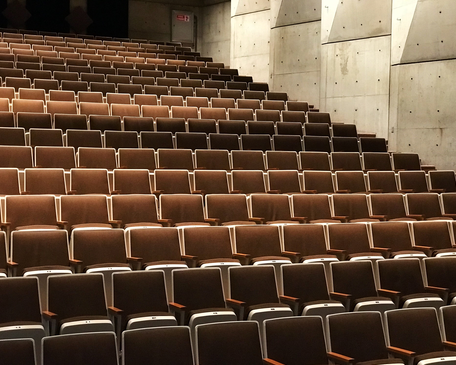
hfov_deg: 31.4
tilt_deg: -1.9
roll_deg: -0.4
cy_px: 182
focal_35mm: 60
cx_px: 235
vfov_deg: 25.4
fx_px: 810
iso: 1000
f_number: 2.8
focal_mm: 6.6
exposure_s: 1/60
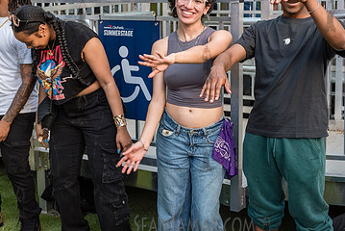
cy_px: 62
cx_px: 206
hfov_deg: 33.8
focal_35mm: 59
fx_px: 566
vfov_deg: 22.8
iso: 1000
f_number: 3.5
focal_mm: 34
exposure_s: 1/250
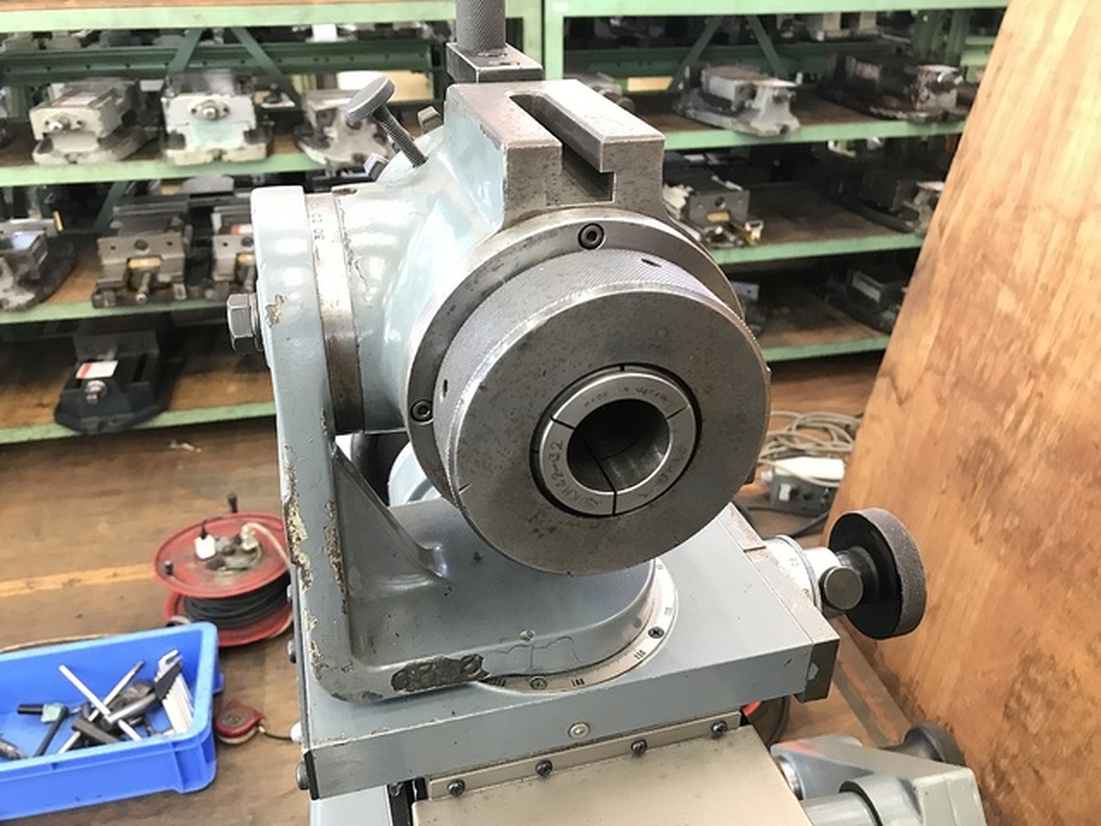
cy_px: 413
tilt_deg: -27.6
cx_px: 550
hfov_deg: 63.4
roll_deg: +0.4
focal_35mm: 28
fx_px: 891
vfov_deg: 49.7
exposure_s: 1/15
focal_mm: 3.99
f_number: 1.8
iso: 50
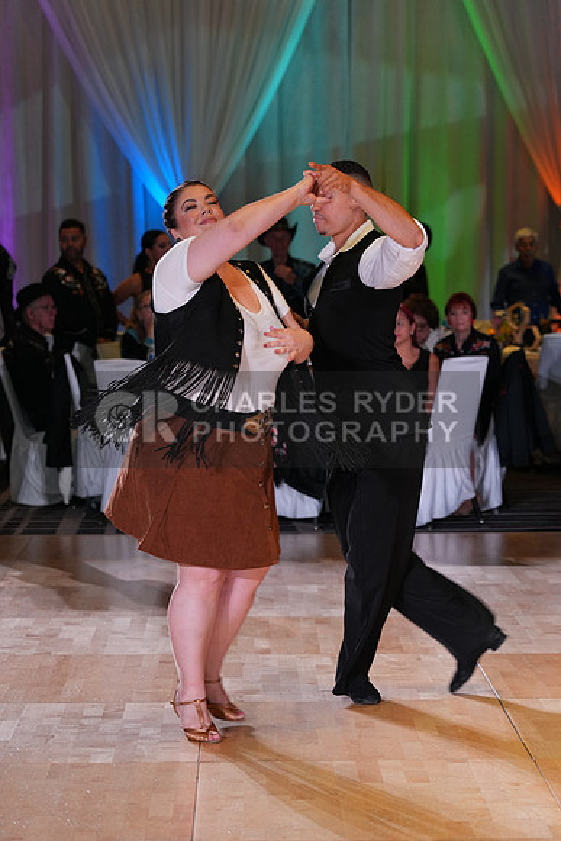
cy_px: 420
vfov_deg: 19.5
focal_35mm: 105
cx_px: 280
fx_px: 2453
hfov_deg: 13.0
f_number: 4.5
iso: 1600
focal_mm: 105
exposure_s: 1/250
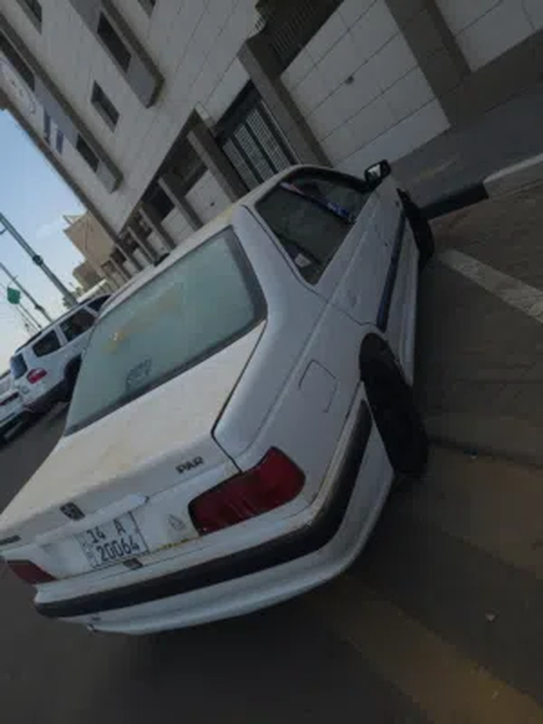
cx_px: 272
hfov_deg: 58.9
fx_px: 481
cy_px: 362
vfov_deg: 73.9
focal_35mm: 23
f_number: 1.8
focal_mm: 6.4
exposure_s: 1/3000
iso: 50
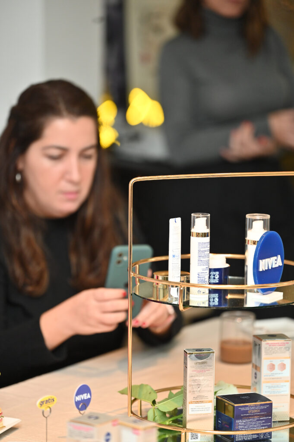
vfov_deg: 16.4
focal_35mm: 125
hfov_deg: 10.9
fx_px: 1534
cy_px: 221
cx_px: 147
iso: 640
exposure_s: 1/160
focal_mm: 125
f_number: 2.8
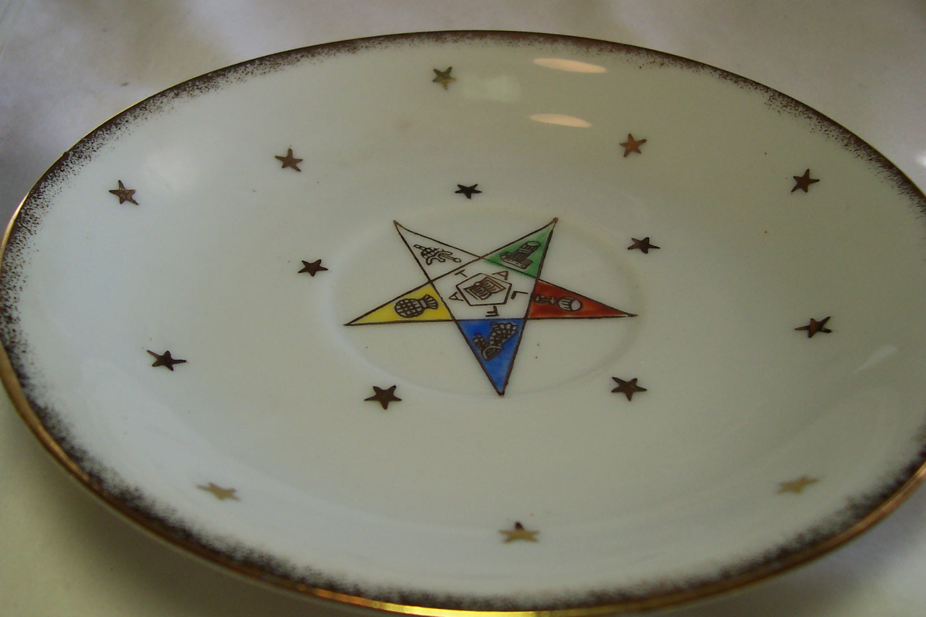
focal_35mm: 39
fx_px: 1003
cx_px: 460
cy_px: 283
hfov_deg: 49.6
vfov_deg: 34.2
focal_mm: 5.6
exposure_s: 1/125
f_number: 2.8
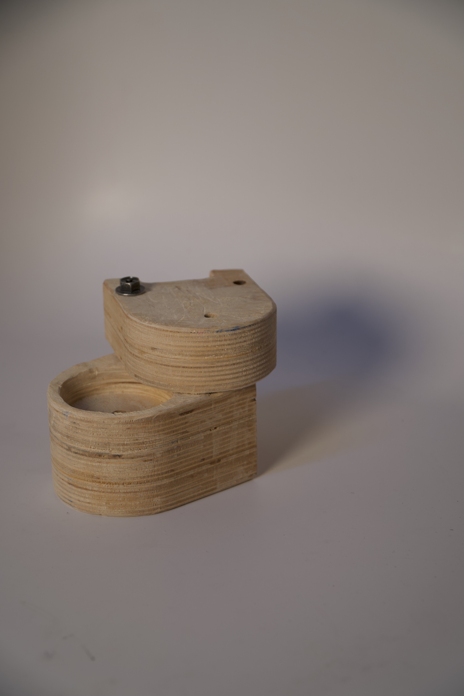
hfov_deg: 20.6
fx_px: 1276
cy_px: 348
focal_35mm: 66
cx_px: 232
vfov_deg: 30.5
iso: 125
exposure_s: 1/160
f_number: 4
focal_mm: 44
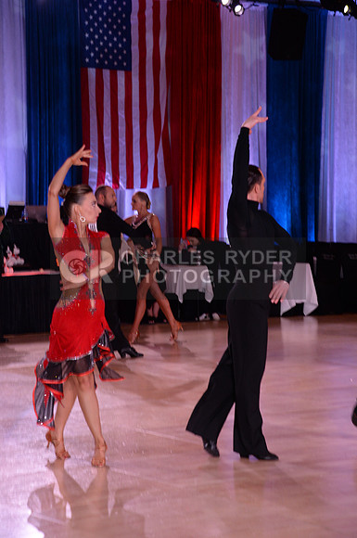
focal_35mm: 110
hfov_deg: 12.4
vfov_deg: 18.6
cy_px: 269
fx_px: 1641
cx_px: 178
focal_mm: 110
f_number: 6.3
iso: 2000
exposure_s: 1/250
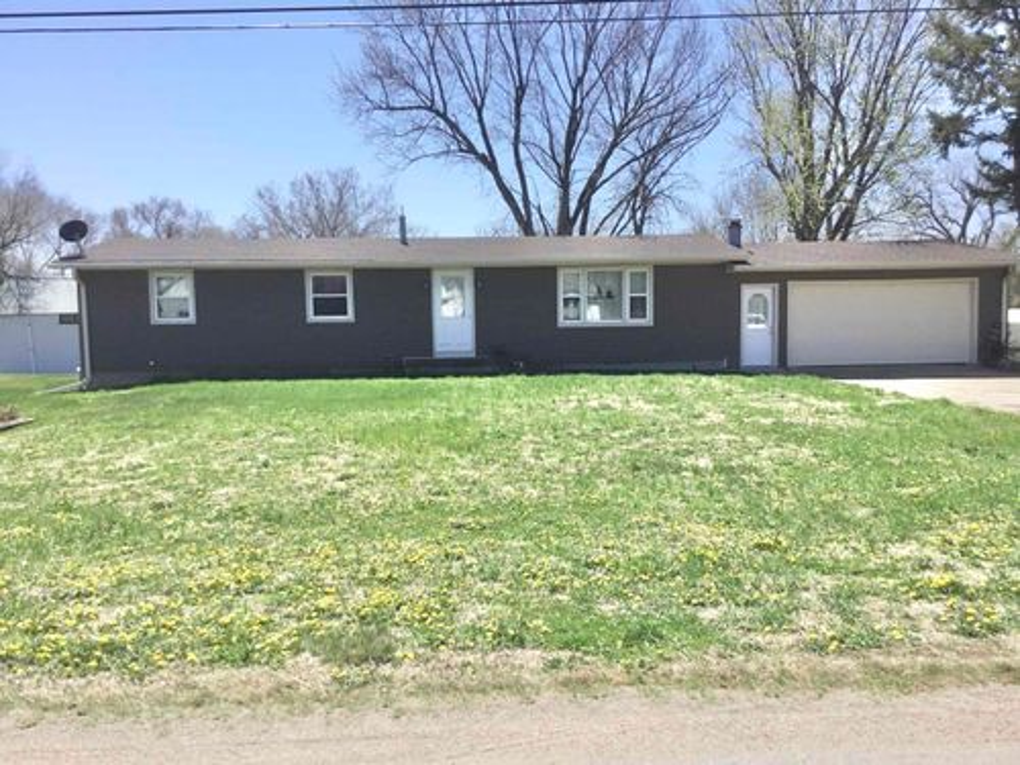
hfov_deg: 58.4
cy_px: 382
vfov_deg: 45.4
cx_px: 510
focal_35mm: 31
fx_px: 913
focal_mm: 3.3
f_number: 2.4
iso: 25
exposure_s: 1/1381
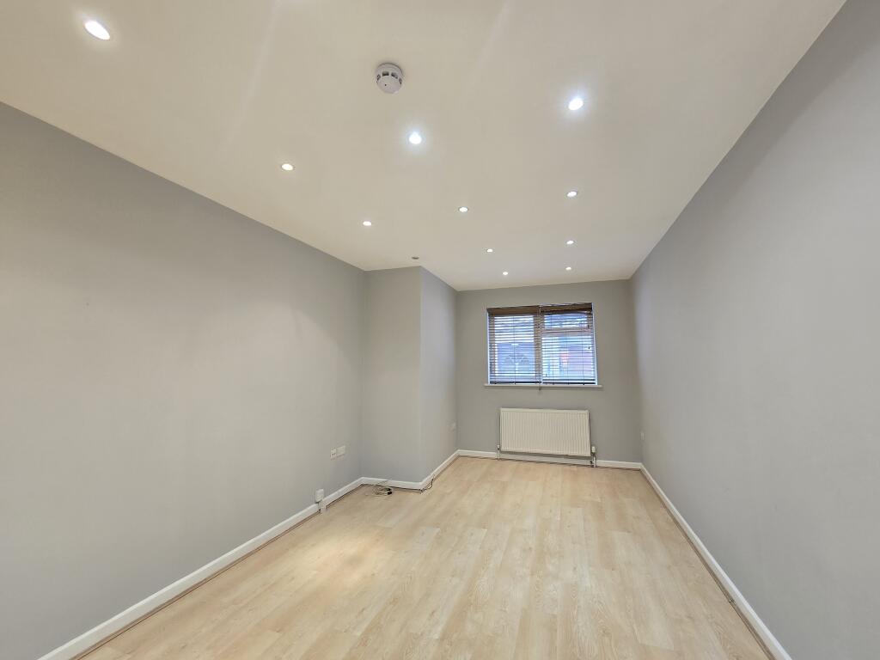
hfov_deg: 106.2
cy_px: 330
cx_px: 440
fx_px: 330
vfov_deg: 89.9
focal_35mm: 13
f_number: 2.2
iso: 125
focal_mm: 2.2
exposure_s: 1/50
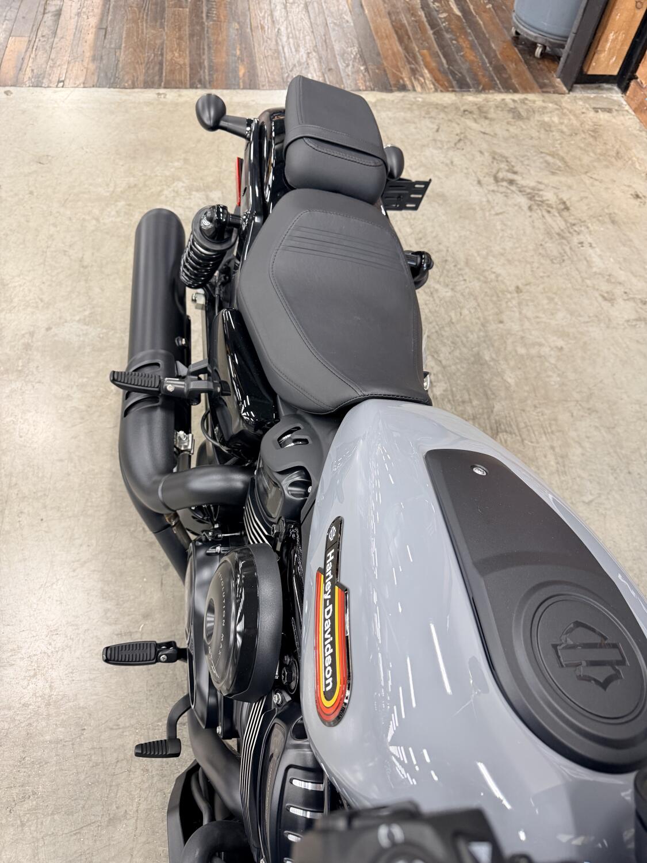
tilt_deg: -56.7
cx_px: 324
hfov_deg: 56.8
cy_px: 432
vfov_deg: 71.6
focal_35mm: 24
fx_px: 598
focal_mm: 6.76
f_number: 1.78
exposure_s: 1/60
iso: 250
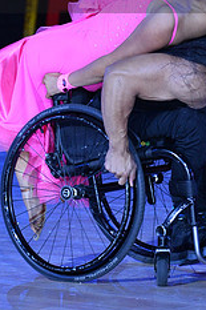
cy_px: -31
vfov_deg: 4.7
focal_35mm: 436
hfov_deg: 3.1
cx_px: 157
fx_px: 3748
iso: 2000
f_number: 5
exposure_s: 1/250
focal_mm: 175
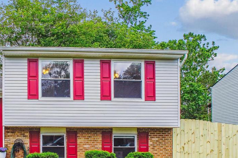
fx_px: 225
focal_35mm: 34
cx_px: 42
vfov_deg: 38.8
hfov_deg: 51.6
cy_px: 82
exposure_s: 1/125
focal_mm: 11
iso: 100
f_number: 9
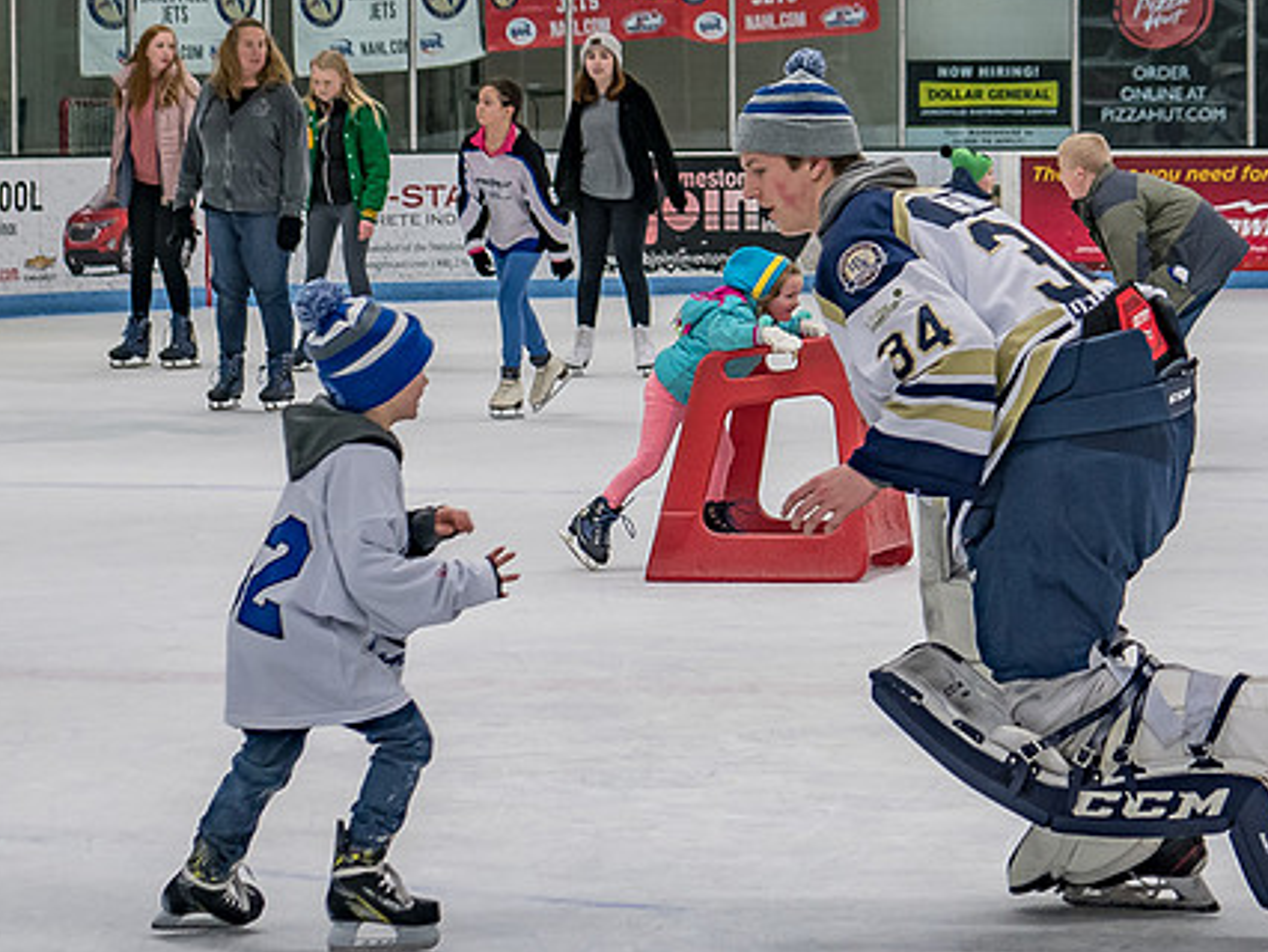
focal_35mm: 182
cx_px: 825
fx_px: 6671
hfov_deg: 10.9
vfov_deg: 8.2
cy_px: 318
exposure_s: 1/250
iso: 320
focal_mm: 55
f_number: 4
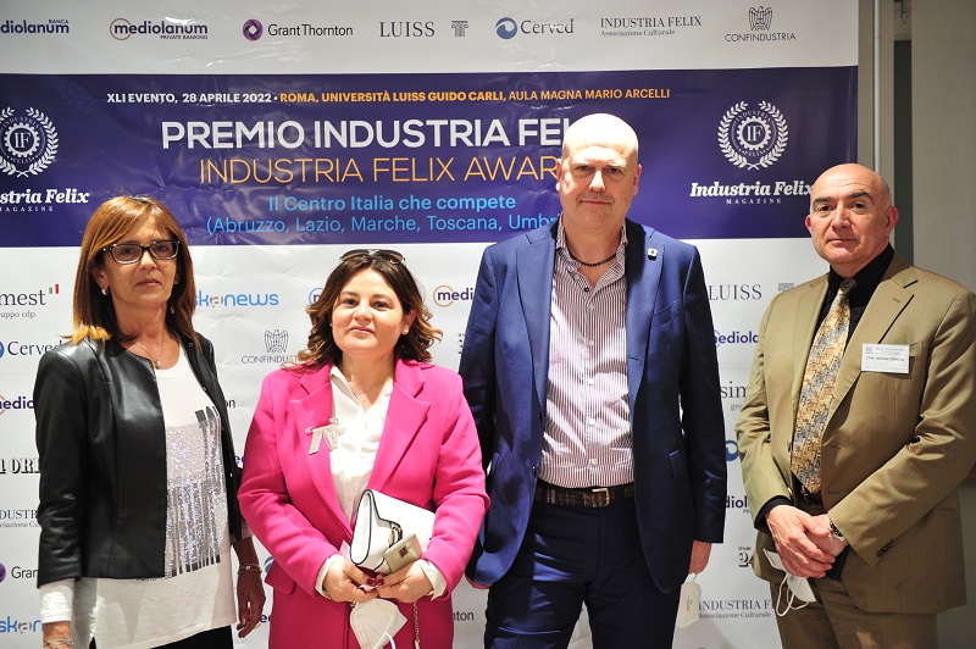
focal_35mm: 38
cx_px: 488
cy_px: 324
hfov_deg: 50.7
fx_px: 1029
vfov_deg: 35.0
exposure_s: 1/80
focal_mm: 38
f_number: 2.8
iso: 1600
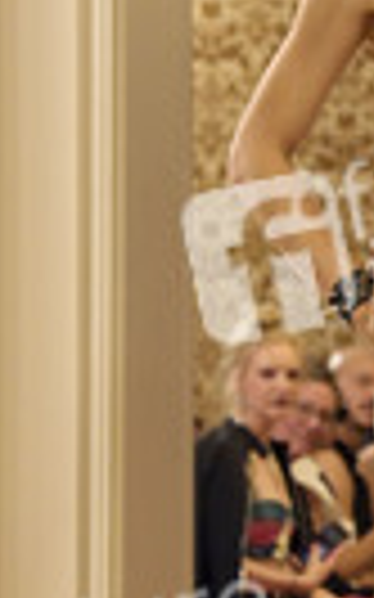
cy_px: 463
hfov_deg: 3.3
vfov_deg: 5.3
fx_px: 6481
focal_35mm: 397
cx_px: 545
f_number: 7.1
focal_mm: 130
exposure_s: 1/640
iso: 6400
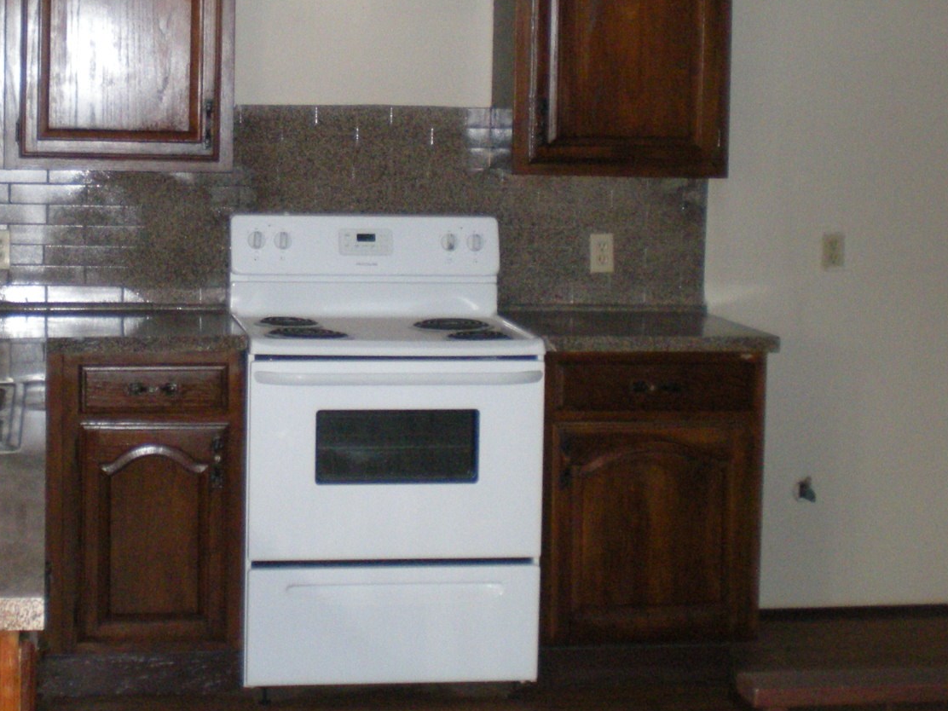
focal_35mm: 70
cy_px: 171
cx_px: 238
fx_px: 1917
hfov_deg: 27.4
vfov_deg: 20.8
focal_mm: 6.3
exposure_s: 1/60
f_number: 3.1
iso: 317
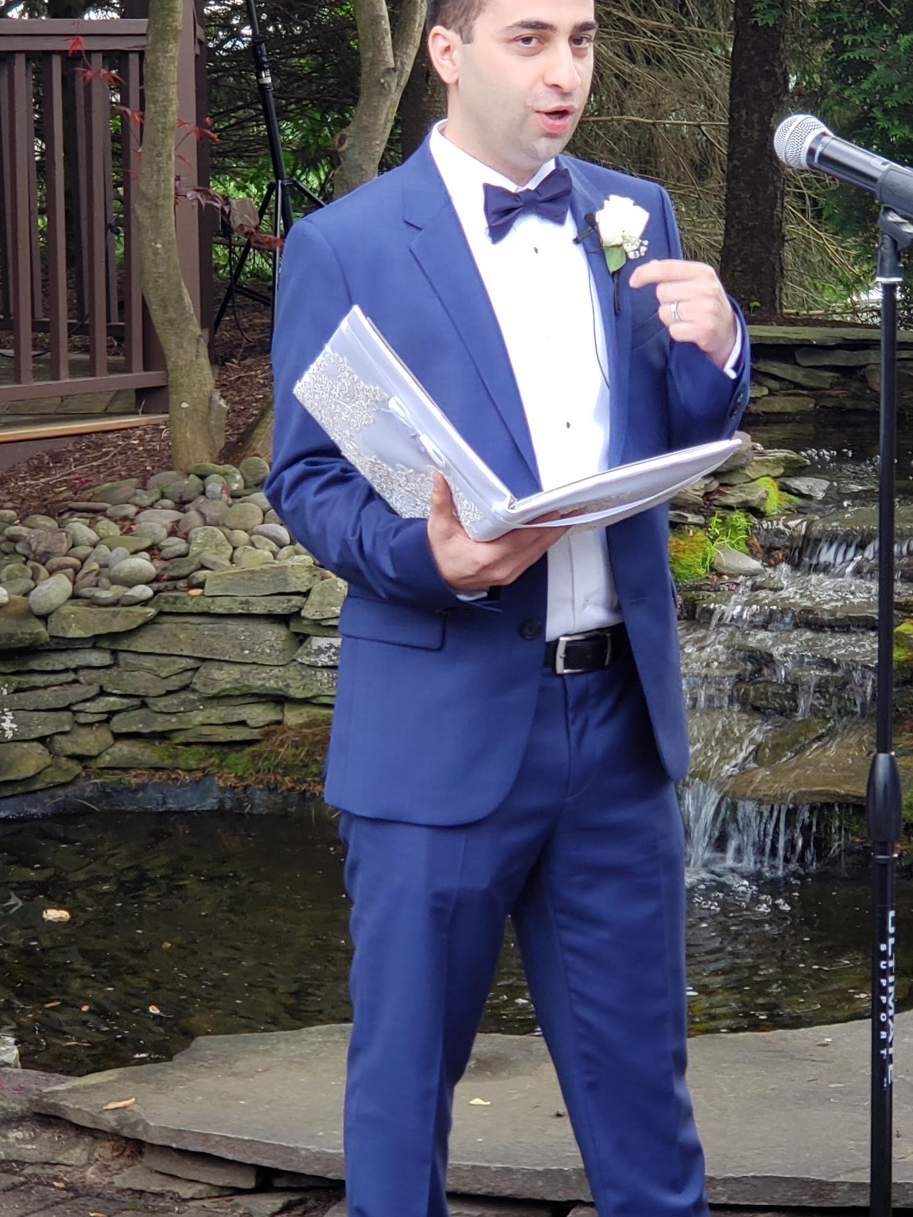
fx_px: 2989
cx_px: 469
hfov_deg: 17.4
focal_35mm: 85
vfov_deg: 23.0
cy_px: 532
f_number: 2.4
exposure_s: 1/35
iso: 32
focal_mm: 6
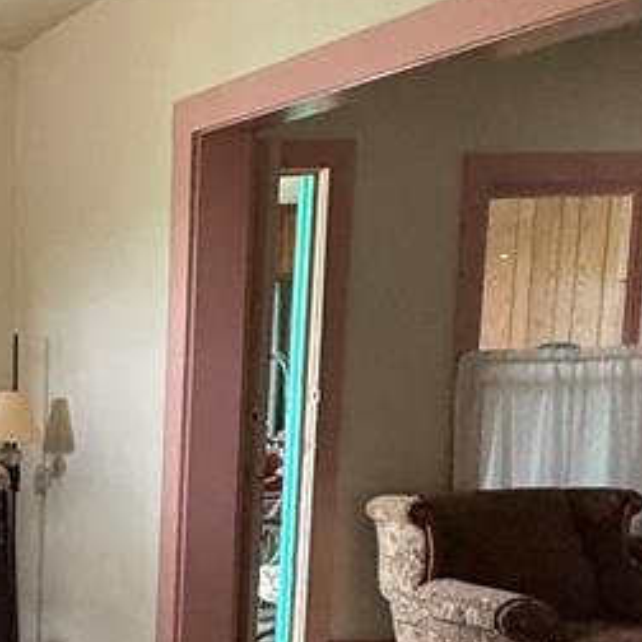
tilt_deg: -2.6
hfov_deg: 23.9
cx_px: -368
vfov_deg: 31.6
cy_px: 482
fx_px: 1112
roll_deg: +0.1
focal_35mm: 53
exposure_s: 1/60
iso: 400
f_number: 2.2
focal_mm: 2.22
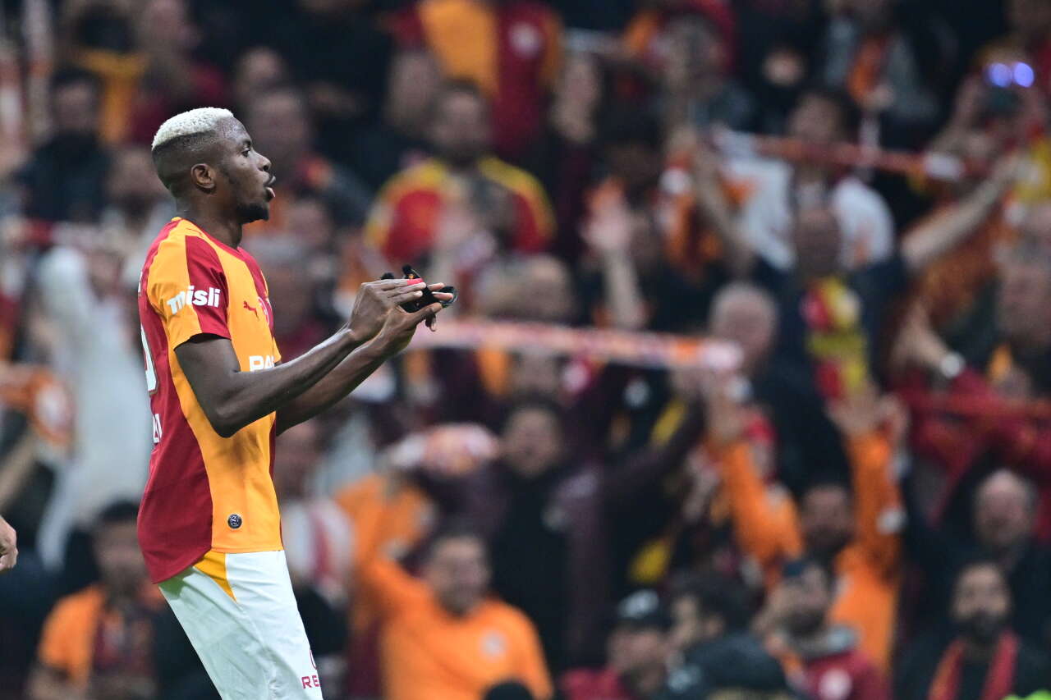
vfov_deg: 2.3
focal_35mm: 600
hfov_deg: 3.4
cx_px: 526
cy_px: 350
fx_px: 17513
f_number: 2.8
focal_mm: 400
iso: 3200
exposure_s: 1/2000
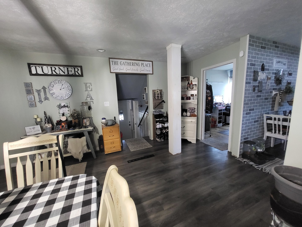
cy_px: 114
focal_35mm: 13
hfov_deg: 106.2
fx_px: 113
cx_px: 151
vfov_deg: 89.9
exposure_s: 1/30
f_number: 2.2
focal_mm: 1.74
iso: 500
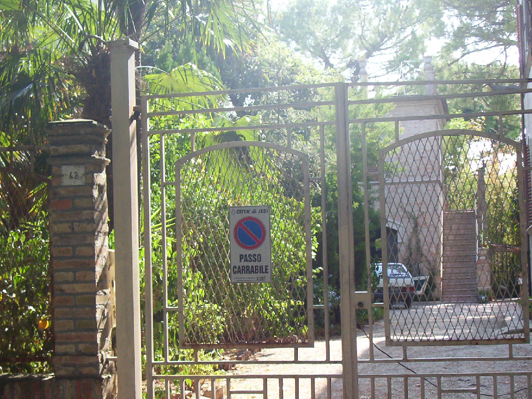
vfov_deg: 22.9
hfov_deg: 30.3
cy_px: 200
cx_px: 266
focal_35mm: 64
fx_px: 984
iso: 100
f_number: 3.54
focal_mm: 9.98
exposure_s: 1/207
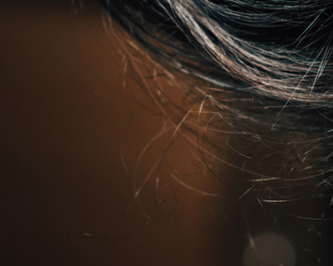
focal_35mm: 361
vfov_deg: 4.3
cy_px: -110
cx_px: 181
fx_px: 3557
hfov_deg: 5.4
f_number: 2.5
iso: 64
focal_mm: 85
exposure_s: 1/160
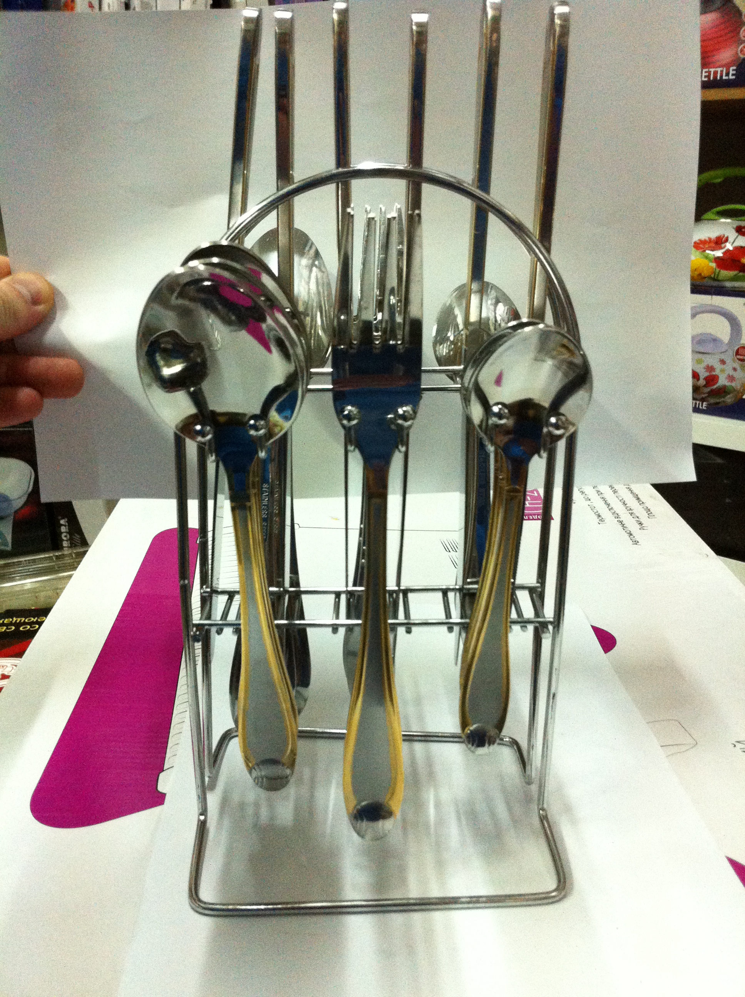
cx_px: 372
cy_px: 498
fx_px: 1007
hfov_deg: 40.6
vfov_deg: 52.7
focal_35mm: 35
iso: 400
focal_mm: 3.85
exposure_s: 1/15
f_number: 2.8
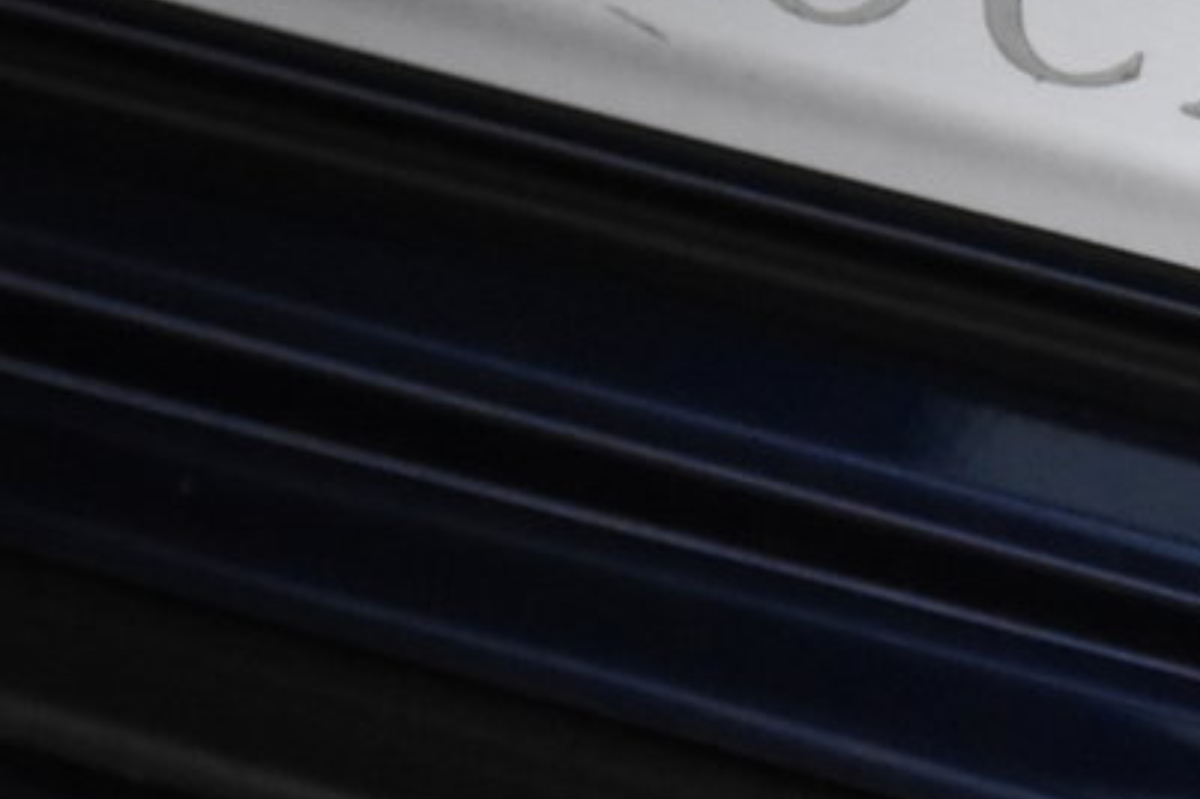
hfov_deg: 6.1
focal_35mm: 335
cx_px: 1341
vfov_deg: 4.1
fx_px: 11162
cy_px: 202
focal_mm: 70
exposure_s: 1/125
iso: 5000
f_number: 4
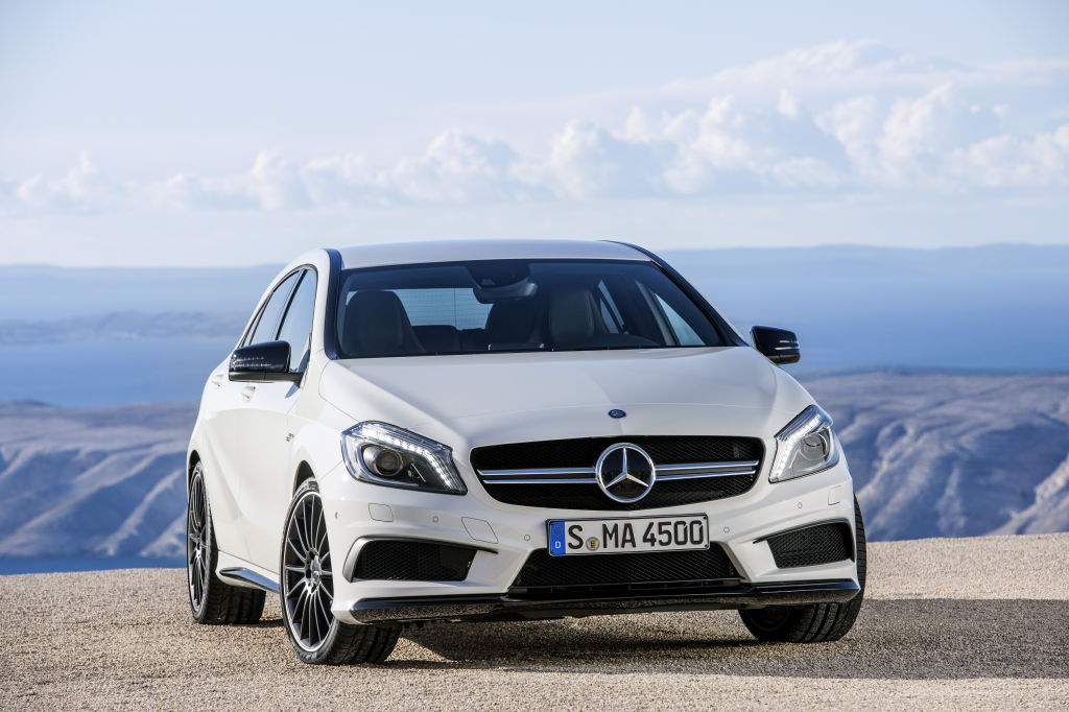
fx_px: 5046
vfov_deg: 8.1
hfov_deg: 12.1
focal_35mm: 170
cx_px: 534
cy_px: 356
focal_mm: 170
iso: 100
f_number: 8
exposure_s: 1/200
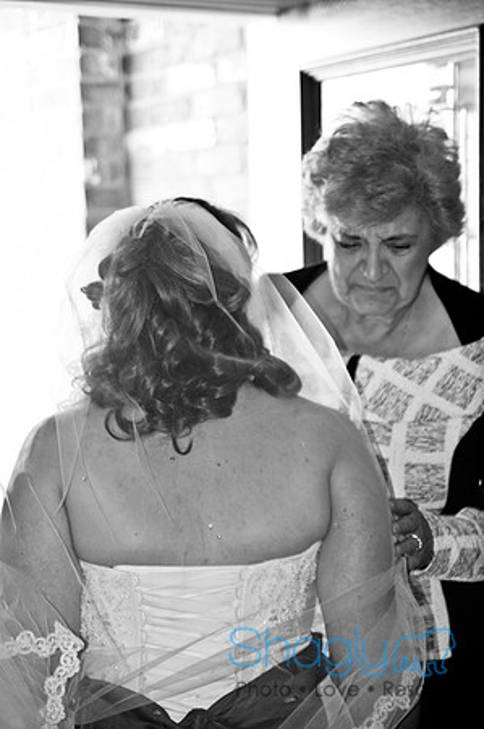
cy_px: 364
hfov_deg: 18.1
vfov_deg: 27.0
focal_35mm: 75
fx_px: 1516
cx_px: 242
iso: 400
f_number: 2.8
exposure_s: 1/80
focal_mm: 50
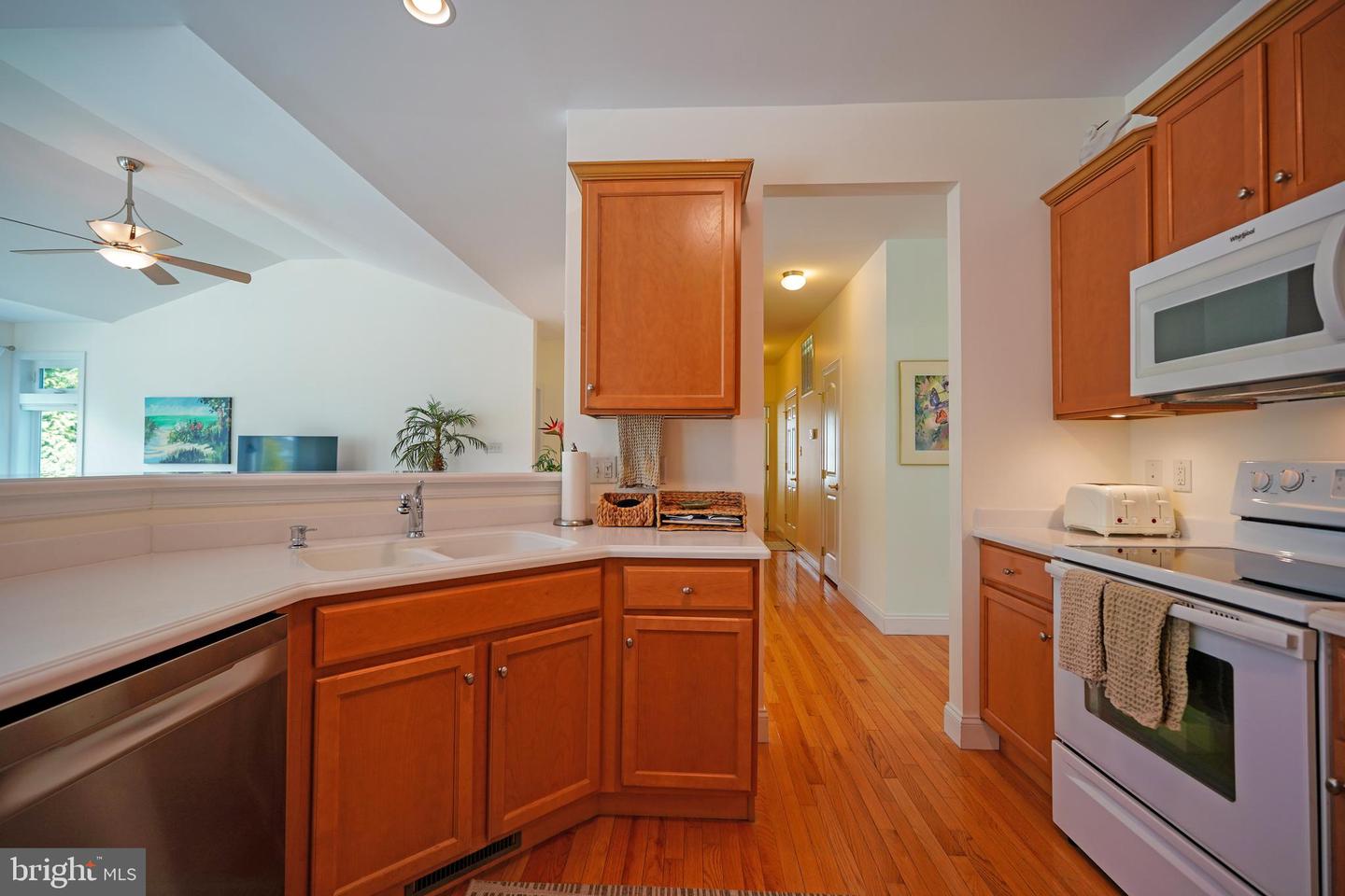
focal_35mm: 15
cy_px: 448
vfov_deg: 77.3
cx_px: 672
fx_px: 560
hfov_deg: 100.4
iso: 100
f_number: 3.2
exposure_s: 1/40
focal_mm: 10
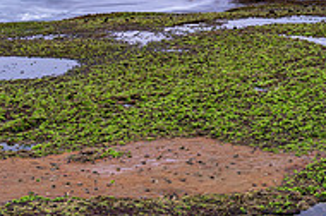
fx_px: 1076
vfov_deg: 11.4
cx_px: 367
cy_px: -6
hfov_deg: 16.7
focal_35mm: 119
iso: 100
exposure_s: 2
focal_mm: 35
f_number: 8
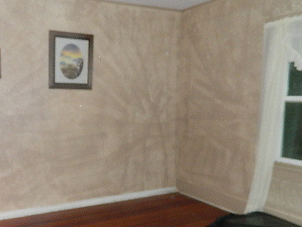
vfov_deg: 36.6
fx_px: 340
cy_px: 147
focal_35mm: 39
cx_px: 113
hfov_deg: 47.4
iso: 220
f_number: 3.1
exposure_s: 1/30
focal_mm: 4.5
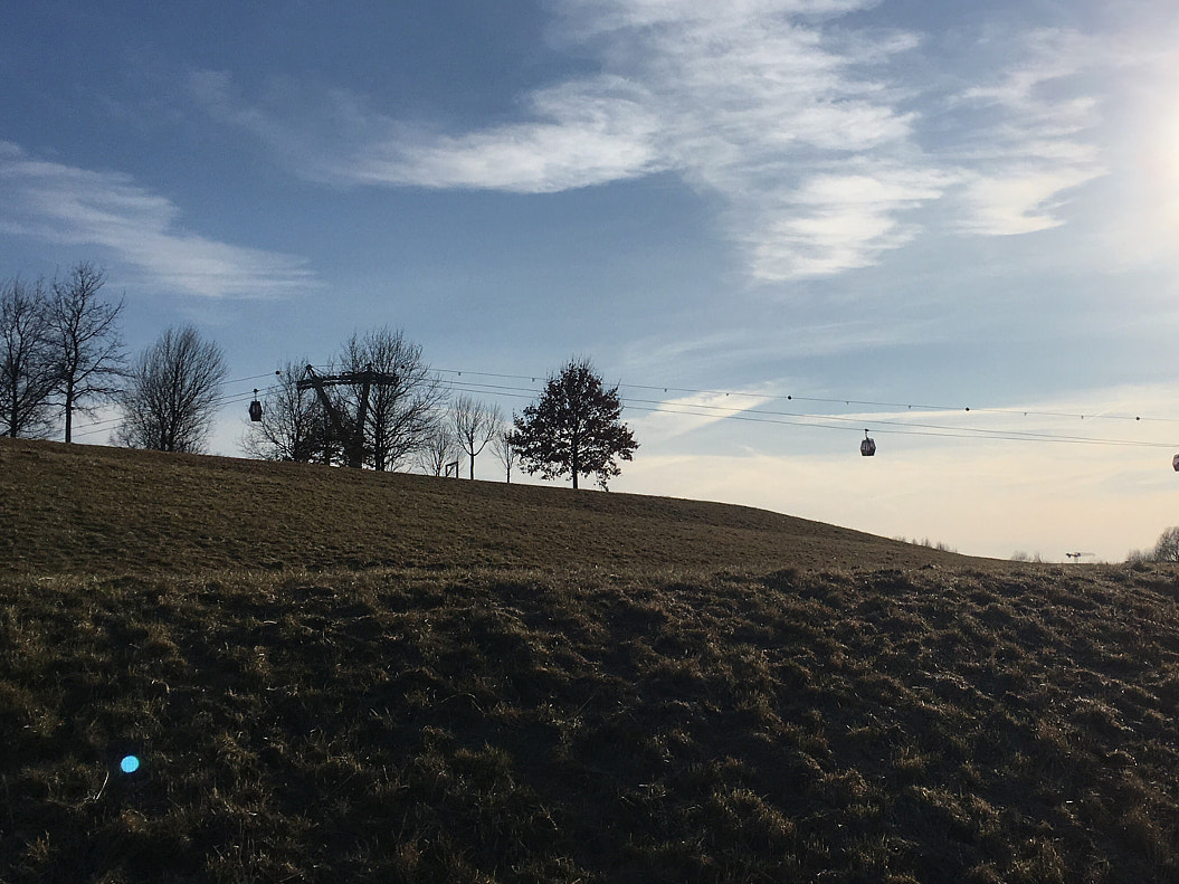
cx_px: 707
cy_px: 438
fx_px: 1498
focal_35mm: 44
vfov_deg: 32.9
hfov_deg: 42.7
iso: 25
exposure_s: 1/5917
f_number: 2.2
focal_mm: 4.15
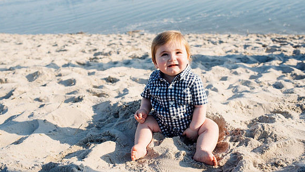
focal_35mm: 37
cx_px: 152
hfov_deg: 54.0
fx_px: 299
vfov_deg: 32.0
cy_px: 83
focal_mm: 35
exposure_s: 1/1250
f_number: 4.5
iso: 160
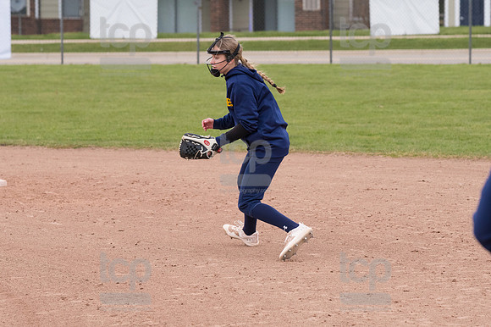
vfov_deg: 6.1
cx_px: 246
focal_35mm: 225
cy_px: 164
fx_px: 3067
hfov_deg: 9.2
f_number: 5.6
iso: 640
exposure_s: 1/1600
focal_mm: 150
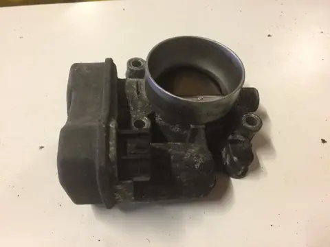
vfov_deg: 48.2
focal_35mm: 29
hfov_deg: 61.7
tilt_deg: -51.0
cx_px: 165
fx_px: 276
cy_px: 124
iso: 250
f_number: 2.2
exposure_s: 1/20
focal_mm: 4.15
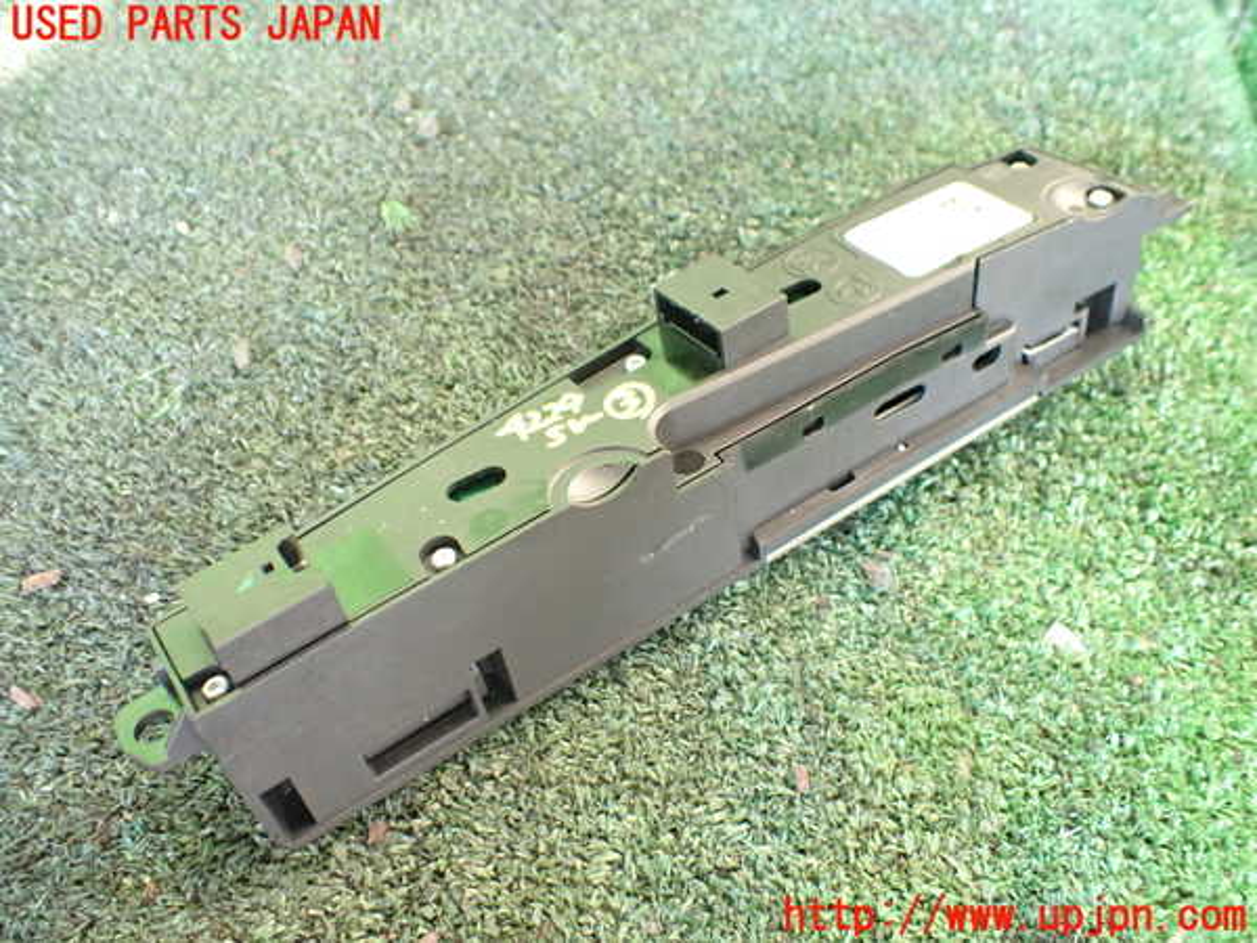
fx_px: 1089
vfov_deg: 46.8
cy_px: 472
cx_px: 628
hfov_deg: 60.0
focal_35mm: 30
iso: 640
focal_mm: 5.4
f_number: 2.3
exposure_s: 1/125
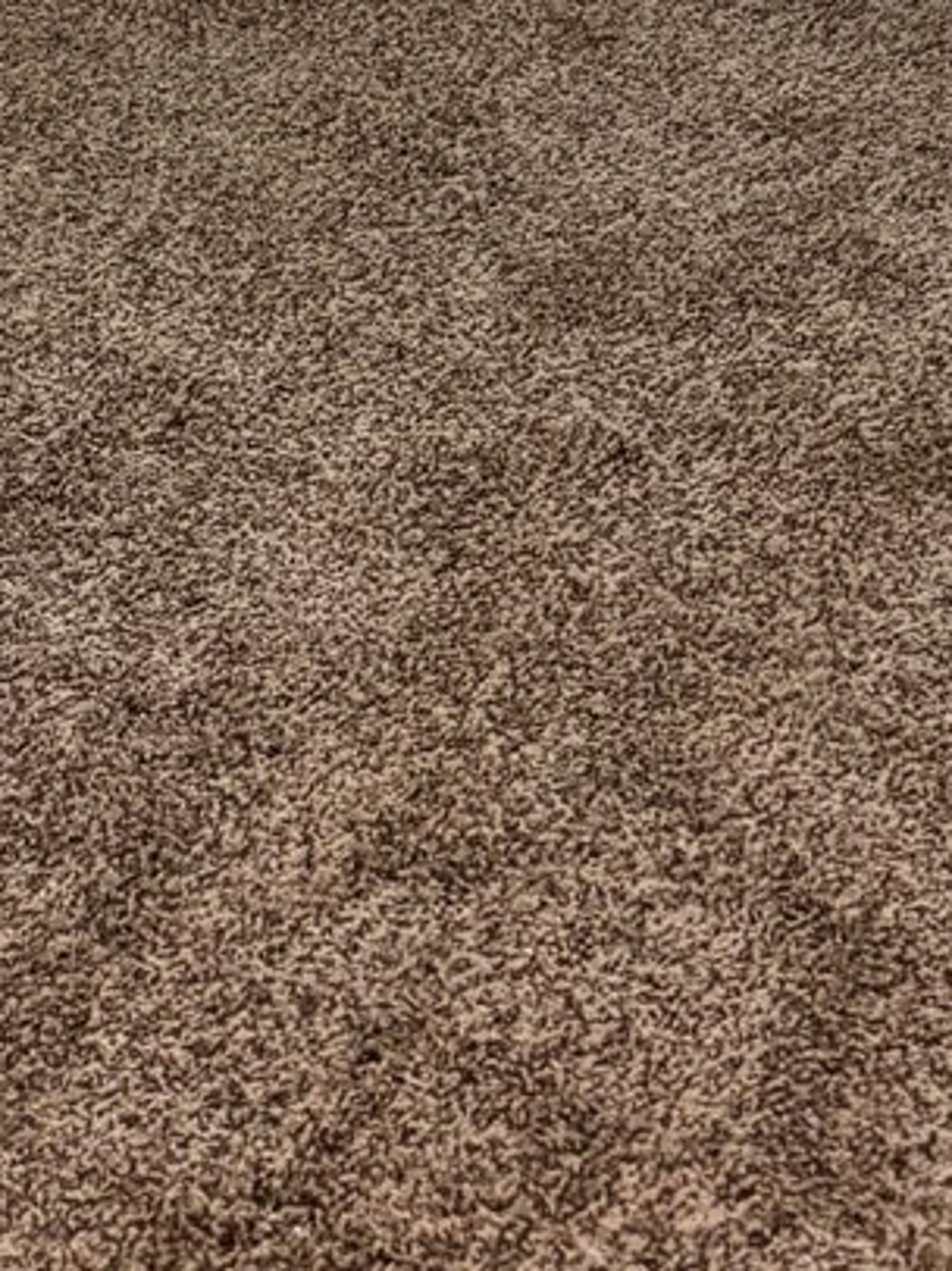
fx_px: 4515
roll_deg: -0.4
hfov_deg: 11.9
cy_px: -1243
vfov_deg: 13.7
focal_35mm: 123
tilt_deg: -8.2
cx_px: -88
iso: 500
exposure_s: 1/60
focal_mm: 5.96
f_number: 1.6
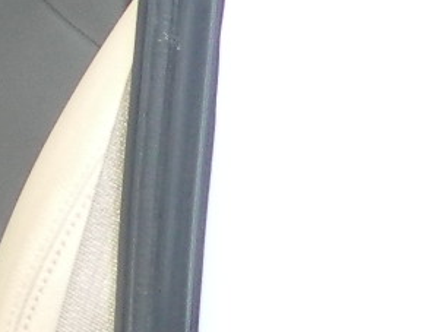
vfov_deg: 8.4
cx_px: -868
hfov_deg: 9.4
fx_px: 2162
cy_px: -288
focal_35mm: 169
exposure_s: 1/320
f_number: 3.1
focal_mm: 4.5
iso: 80
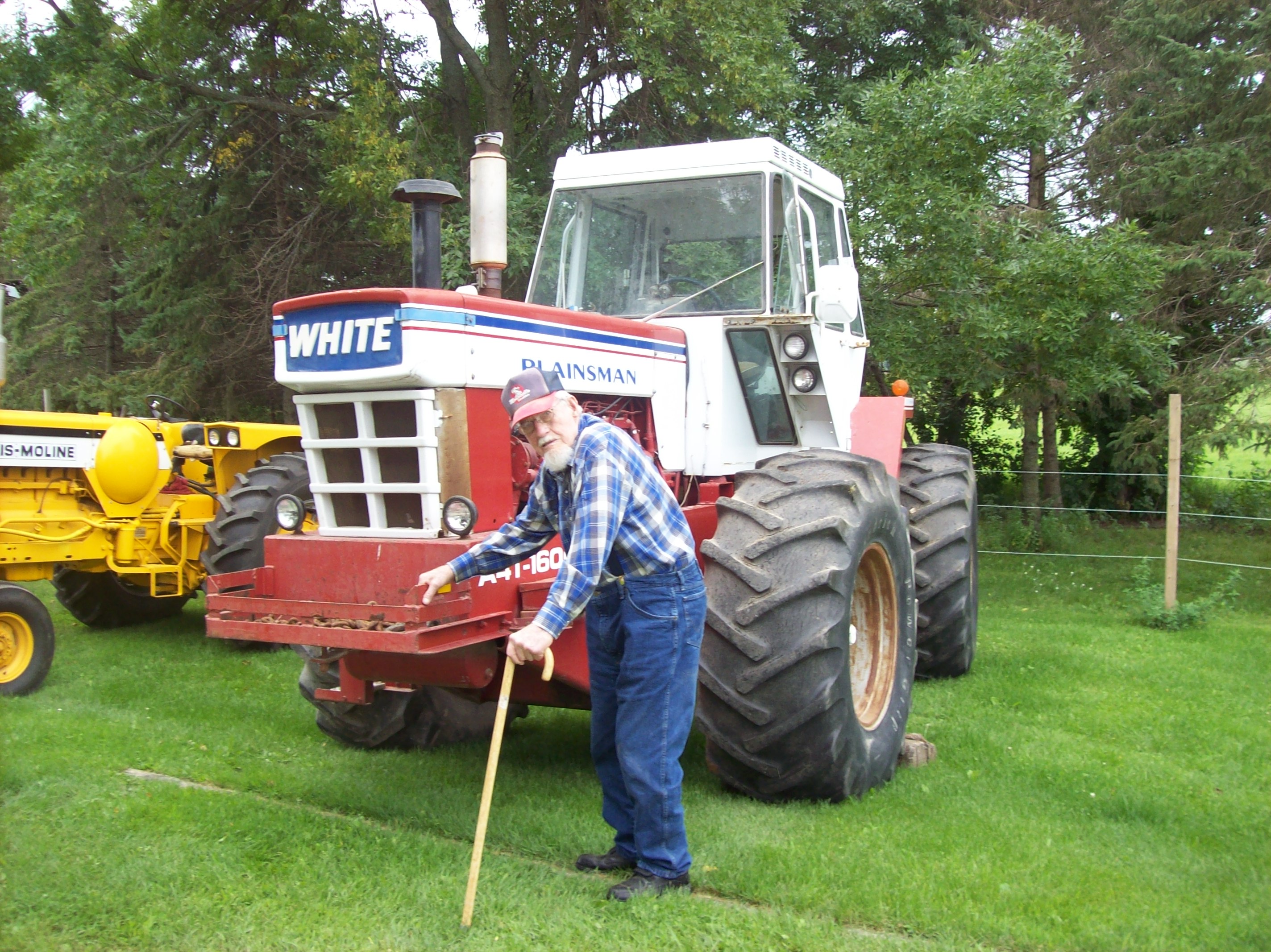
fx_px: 1321
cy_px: 476
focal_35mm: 36
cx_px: 636
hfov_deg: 51.4
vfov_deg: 39.6
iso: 80
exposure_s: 1/269
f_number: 2.7
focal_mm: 6
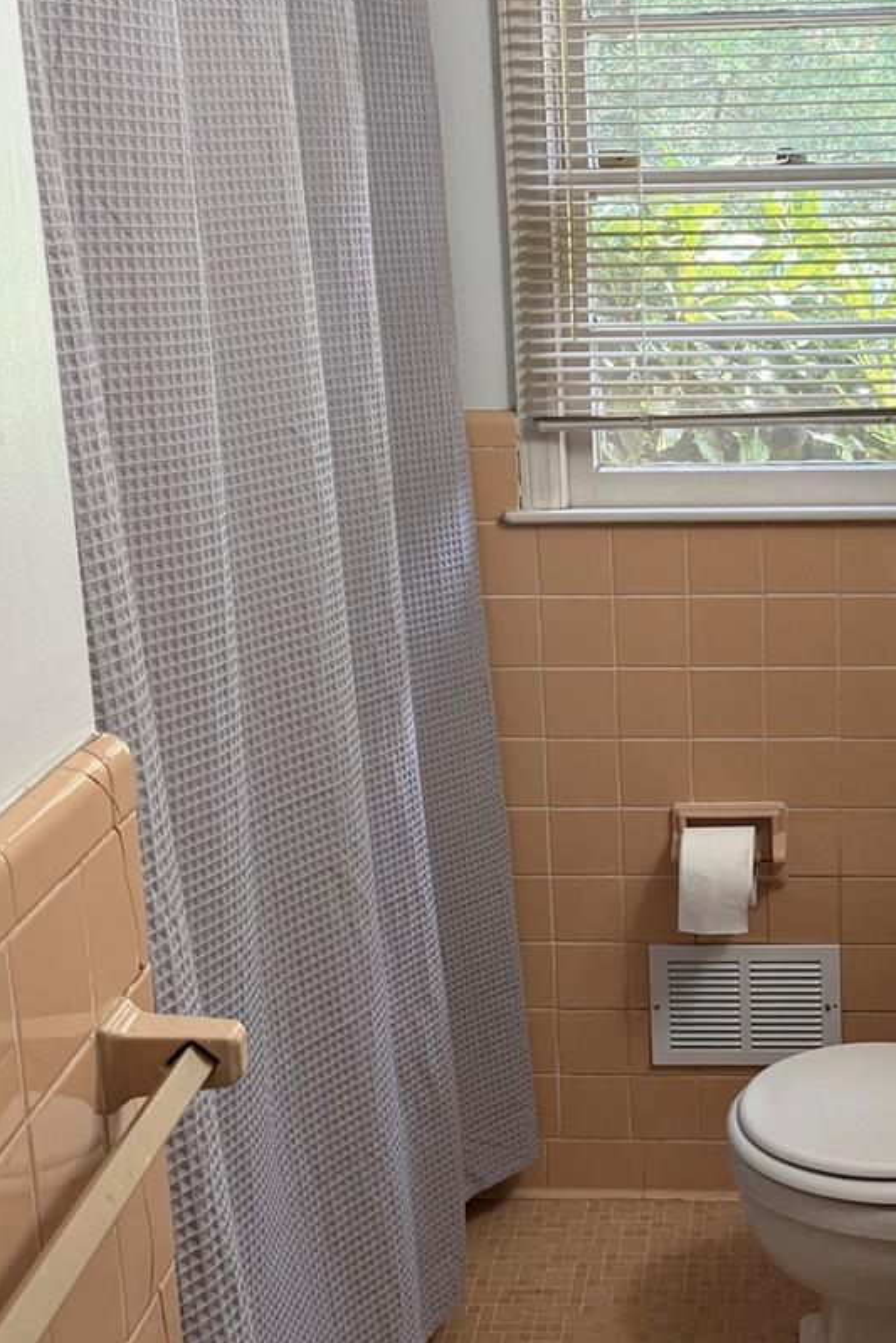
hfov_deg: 27.6
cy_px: 607
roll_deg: +0.8
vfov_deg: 41.1
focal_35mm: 48
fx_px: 1791
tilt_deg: -13.3
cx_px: 694
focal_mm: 6.76
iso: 160
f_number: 1.78
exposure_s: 1/120
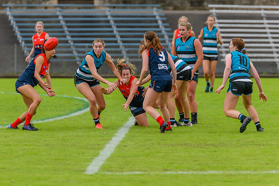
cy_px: 103
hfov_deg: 4.0
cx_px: 125
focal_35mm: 518
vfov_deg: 2.7
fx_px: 4012
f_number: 5.6
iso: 800
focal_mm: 420
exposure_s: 1/2000
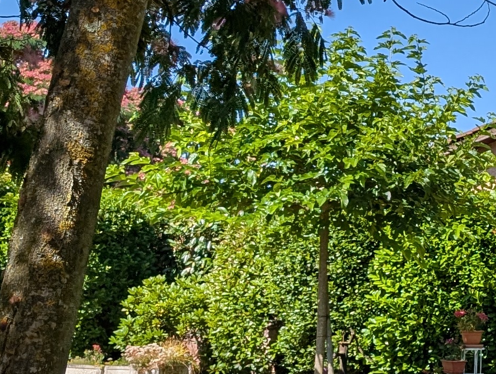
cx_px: 870
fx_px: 1521
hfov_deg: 16.0
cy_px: 244
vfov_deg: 14.0
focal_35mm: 106
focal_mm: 6.9
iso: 20
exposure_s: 1/1073
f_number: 1.68
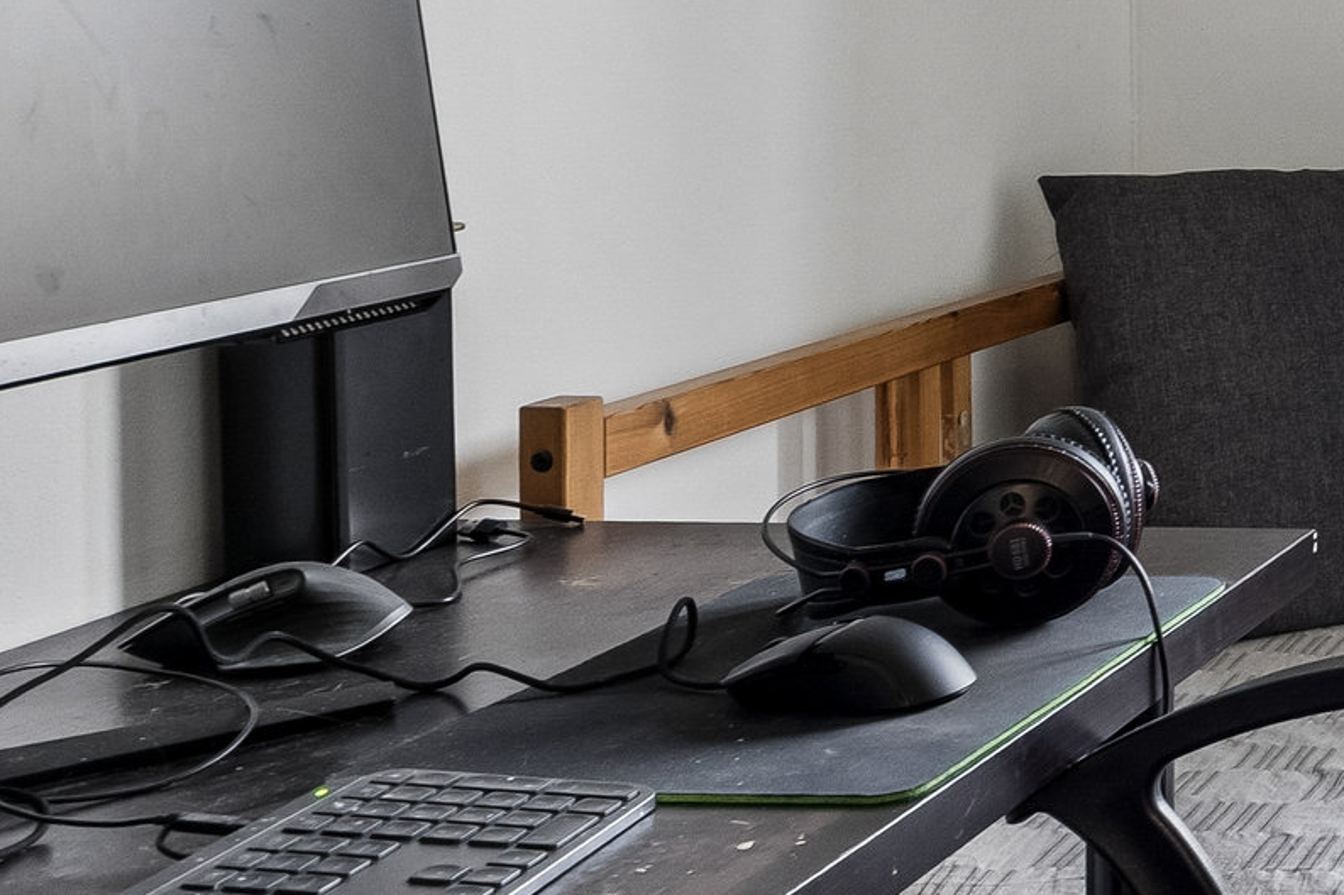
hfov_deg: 22.6
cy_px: -51
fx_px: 2538
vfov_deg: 19.3
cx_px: 2156
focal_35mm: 68
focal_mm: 12
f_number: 8
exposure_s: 1/8
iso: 400
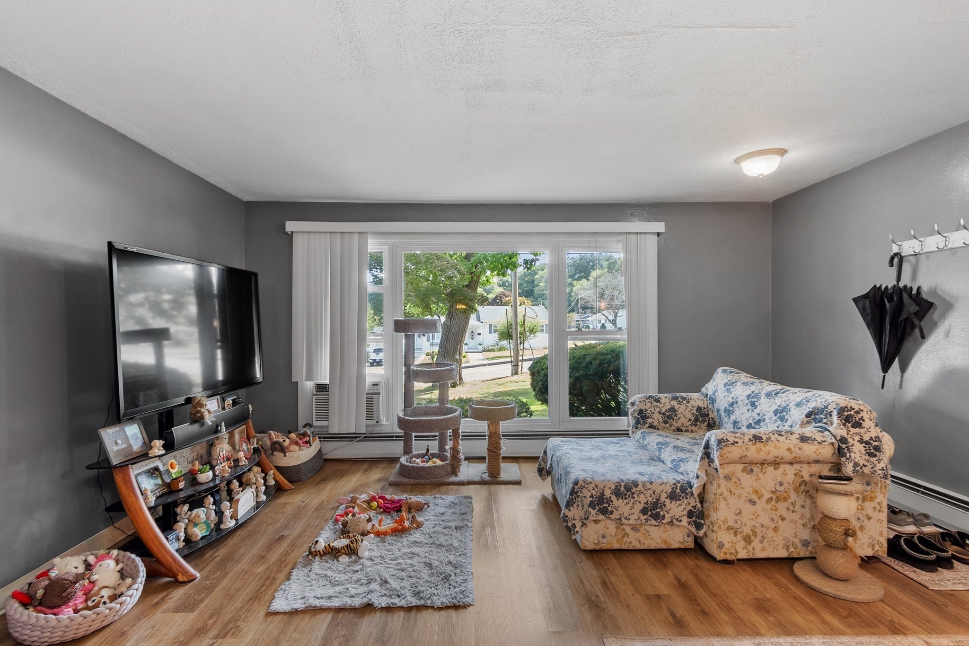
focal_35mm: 15
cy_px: 323
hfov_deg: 100.4
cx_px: 484
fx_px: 404
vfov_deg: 77.3
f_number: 8
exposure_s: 1.6
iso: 320
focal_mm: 10
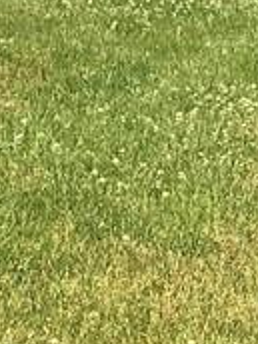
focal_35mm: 185
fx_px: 1838
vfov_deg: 10.3
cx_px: 76
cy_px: -208
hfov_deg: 8.0
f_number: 2.4
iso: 25
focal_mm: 3.3
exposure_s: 1/1431
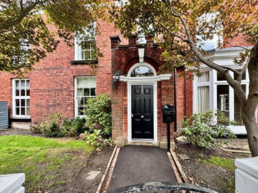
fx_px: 112
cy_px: 101
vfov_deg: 81.7
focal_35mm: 15
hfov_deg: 98.1
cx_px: 136
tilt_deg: +1.1
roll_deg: +1.0
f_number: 2.2
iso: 80
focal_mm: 2.22
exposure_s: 1/99
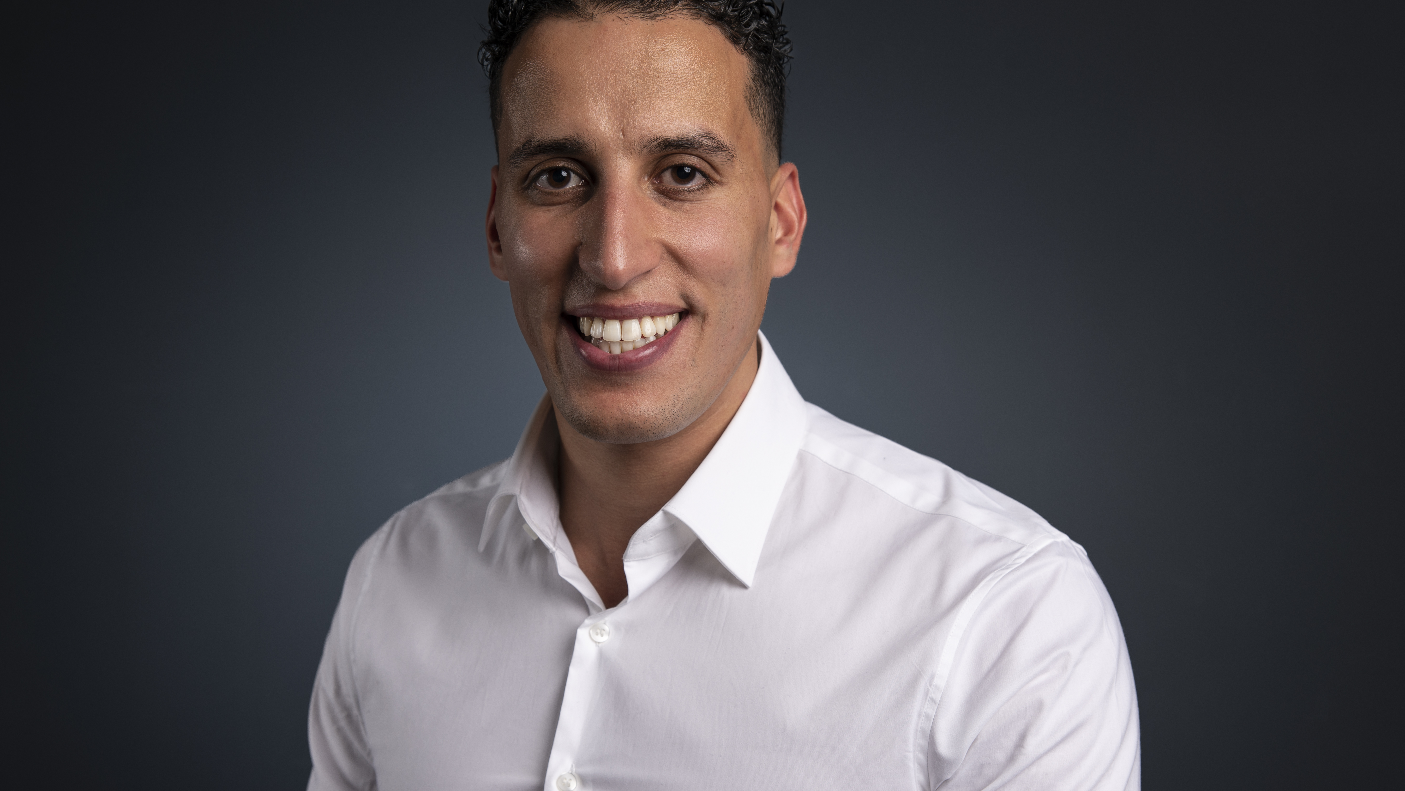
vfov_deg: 21.5
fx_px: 2086
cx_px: 711
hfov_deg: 37.2
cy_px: 404
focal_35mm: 56
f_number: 7.1
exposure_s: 1/100
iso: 100
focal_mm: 52
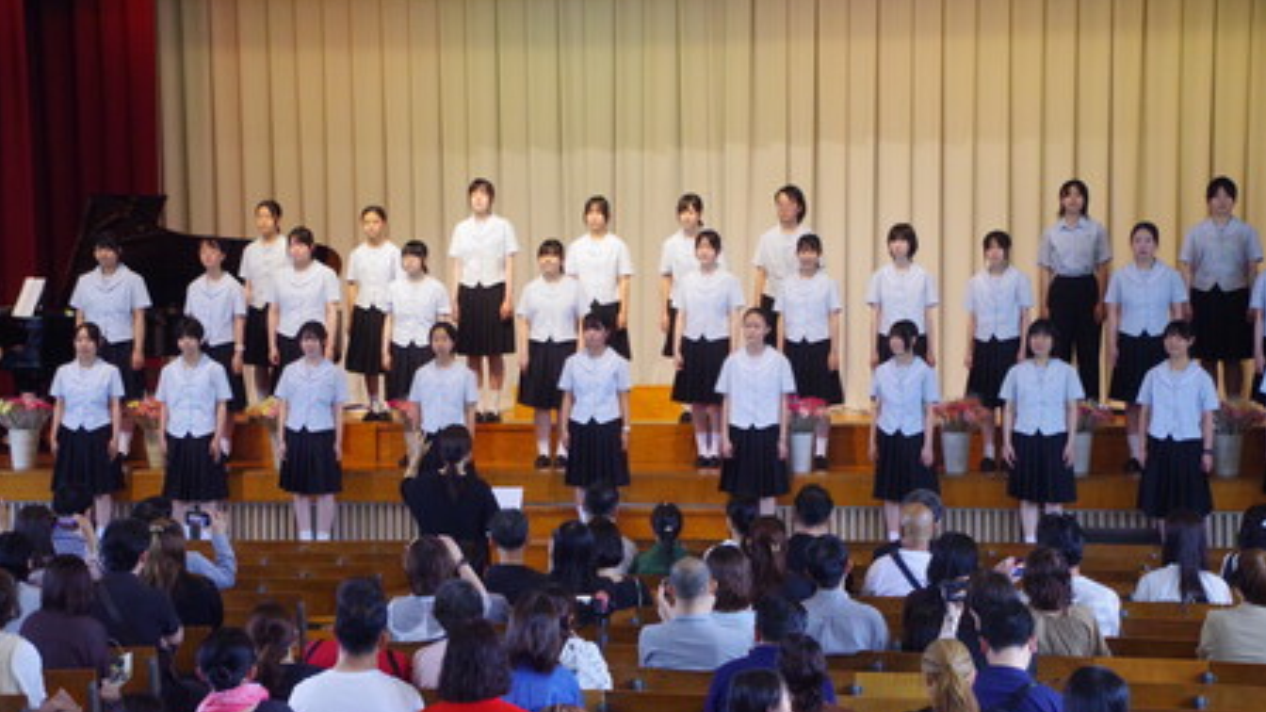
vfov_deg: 12.2
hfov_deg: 21.5
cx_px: 633
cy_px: 342
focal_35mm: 100
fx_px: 3341
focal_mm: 63
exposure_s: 1/250
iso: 6400
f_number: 5.6
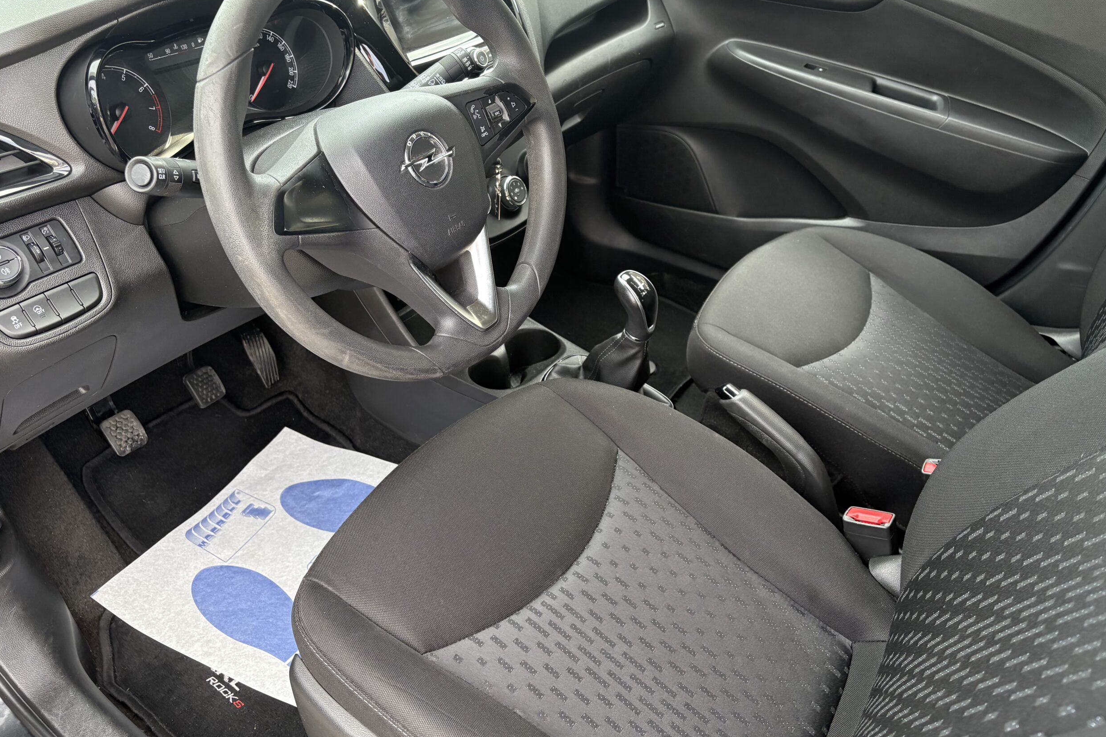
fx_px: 860
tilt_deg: -34.0
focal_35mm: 28
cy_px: 316
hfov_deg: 65.5
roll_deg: -2.3
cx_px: 543
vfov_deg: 46.3
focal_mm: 5.96
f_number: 1.6
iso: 125
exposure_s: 1/217
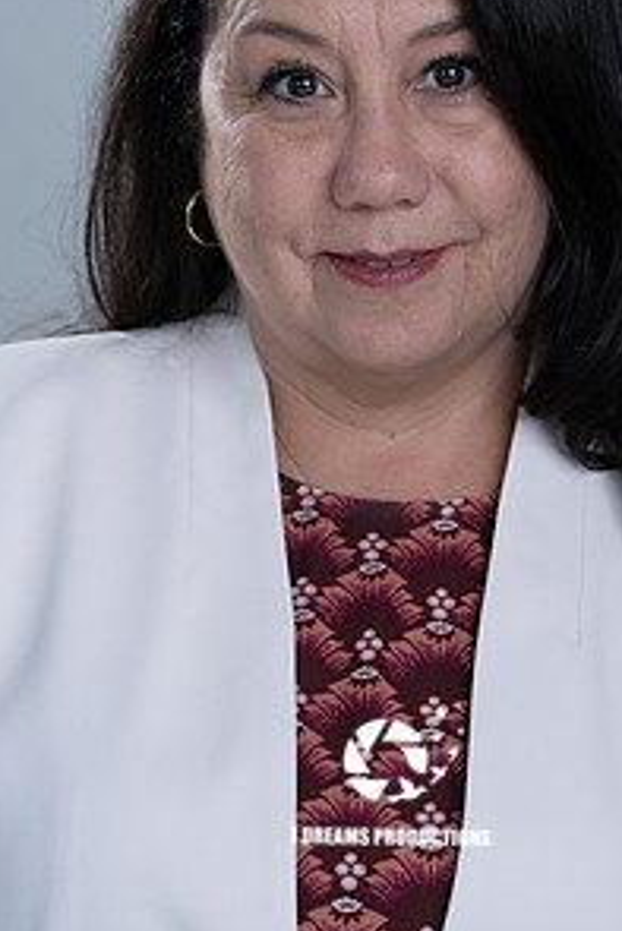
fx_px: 6160
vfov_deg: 8.6
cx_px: 392
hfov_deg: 5.8
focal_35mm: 238
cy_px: 234
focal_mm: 156
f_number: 5.6
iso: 160
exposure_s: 1/200
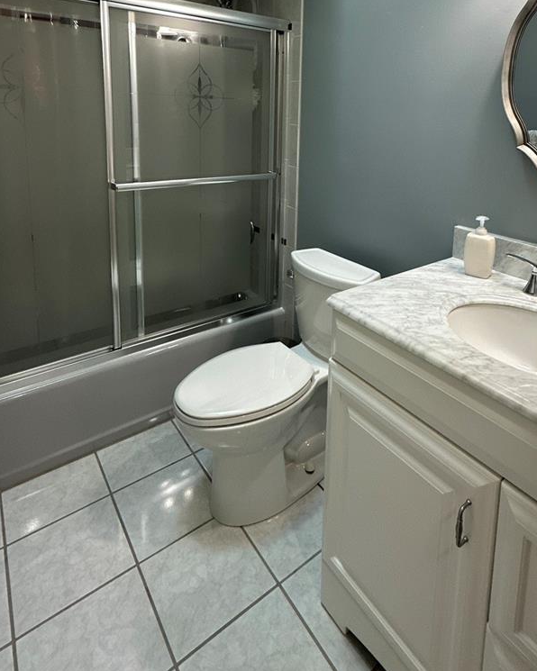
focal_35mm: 22
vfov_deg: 70.6
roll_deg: -2.4
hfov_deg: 62.7
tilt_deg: -7.8
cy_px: 177
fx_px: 437
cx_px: 315
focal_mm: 2.22
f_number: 2.2
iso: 200
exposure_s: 1/60
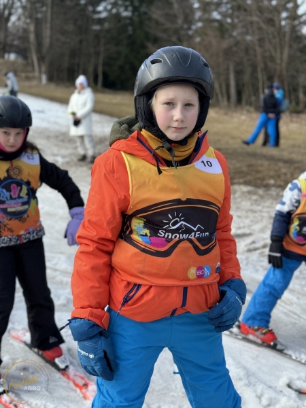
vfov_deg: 39.7
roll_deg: -0.4
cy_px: 204
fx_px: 566
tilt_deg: -7.3
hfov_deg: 30.3
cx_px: 153
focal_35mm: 48
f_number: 1.78
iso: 64
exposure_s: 1/1094
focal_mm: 6.86
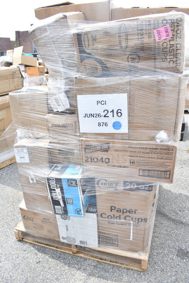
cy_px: 142
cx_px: 94
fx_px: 213
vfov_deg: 67.4
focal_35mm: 27
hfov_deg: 47.9
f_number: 7.1
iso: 200
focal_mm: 18
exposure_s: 1/200
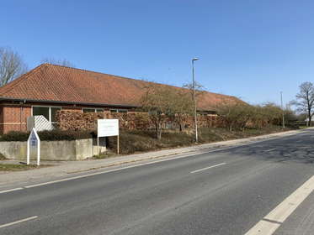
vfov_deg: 53.1
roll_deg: +2.2
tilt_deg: +3.3
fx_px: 236
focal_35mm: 26
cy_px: 118
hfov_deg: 67.3
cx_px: 157
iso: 32
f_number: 1.8
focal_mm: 4.25
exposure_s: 1/2410
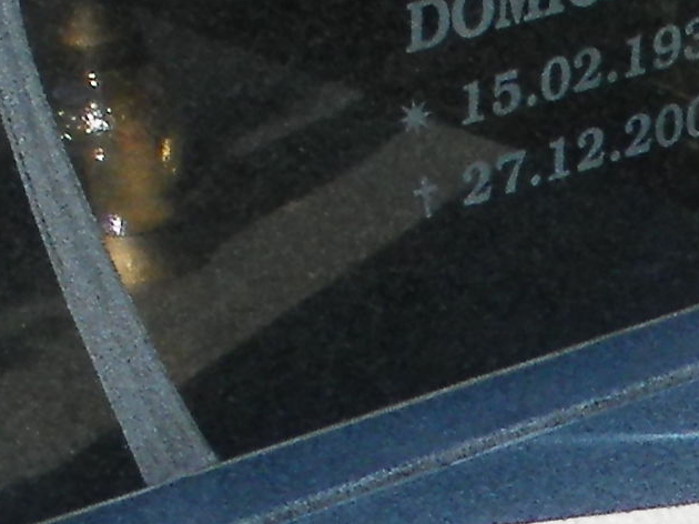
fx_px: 3694
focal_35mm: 183
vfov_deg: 7.8
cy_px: 1014
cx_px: 1388
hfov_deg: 10.0
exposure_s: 1/30
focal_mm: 4.5
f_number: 8.7
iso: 100
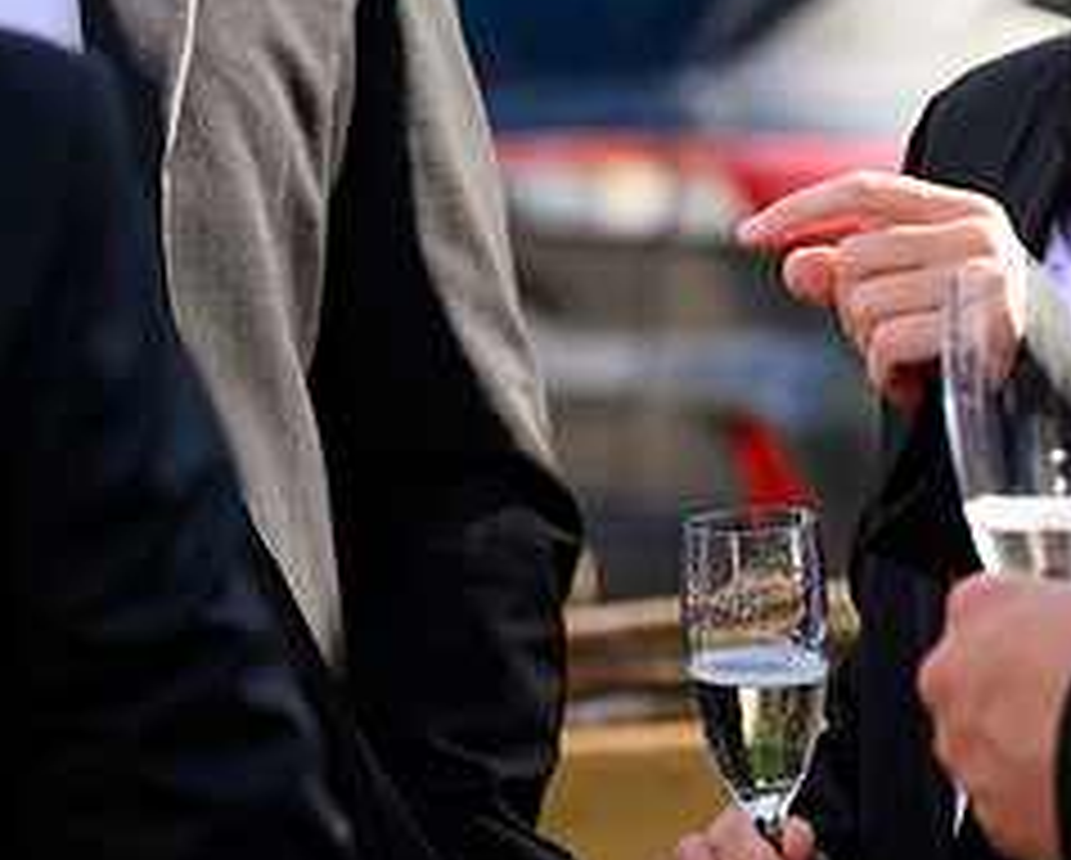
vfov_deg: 5.2
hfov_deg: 6.5
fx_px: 9426
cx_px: 1049
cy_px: 167
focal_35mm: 297
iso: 140
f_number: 5.6
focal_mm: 130
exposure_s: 1/250
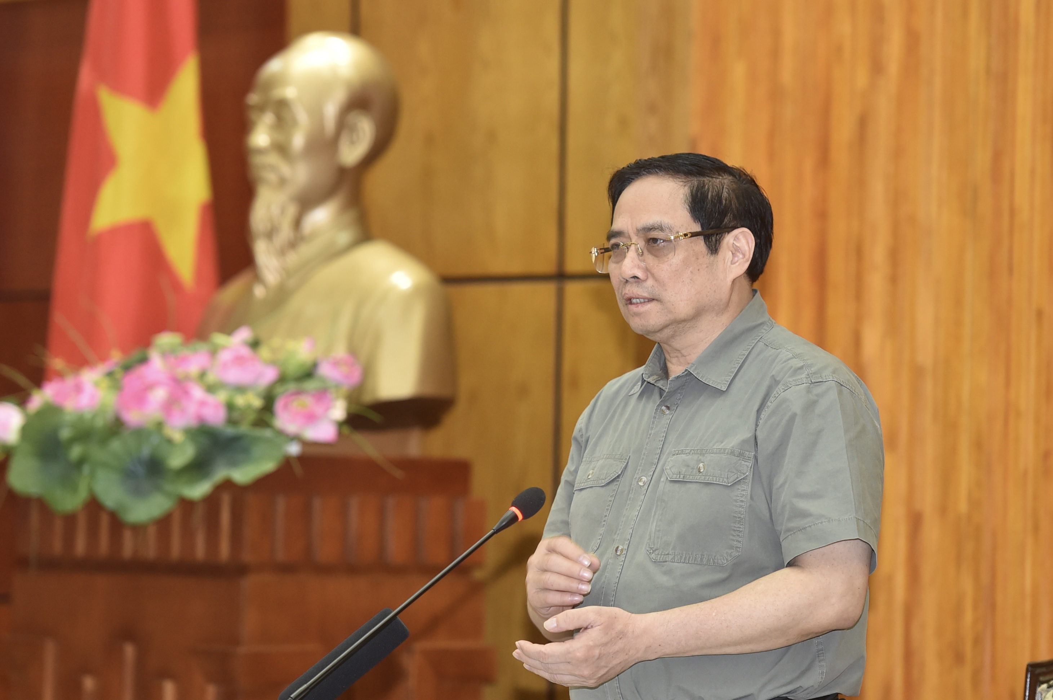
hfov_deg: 13.7
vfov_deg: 9.1
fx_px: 4383
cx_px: 526
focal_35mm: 150
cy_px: 350
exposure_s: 1/160
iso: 1600
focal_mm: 150
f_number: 3.2
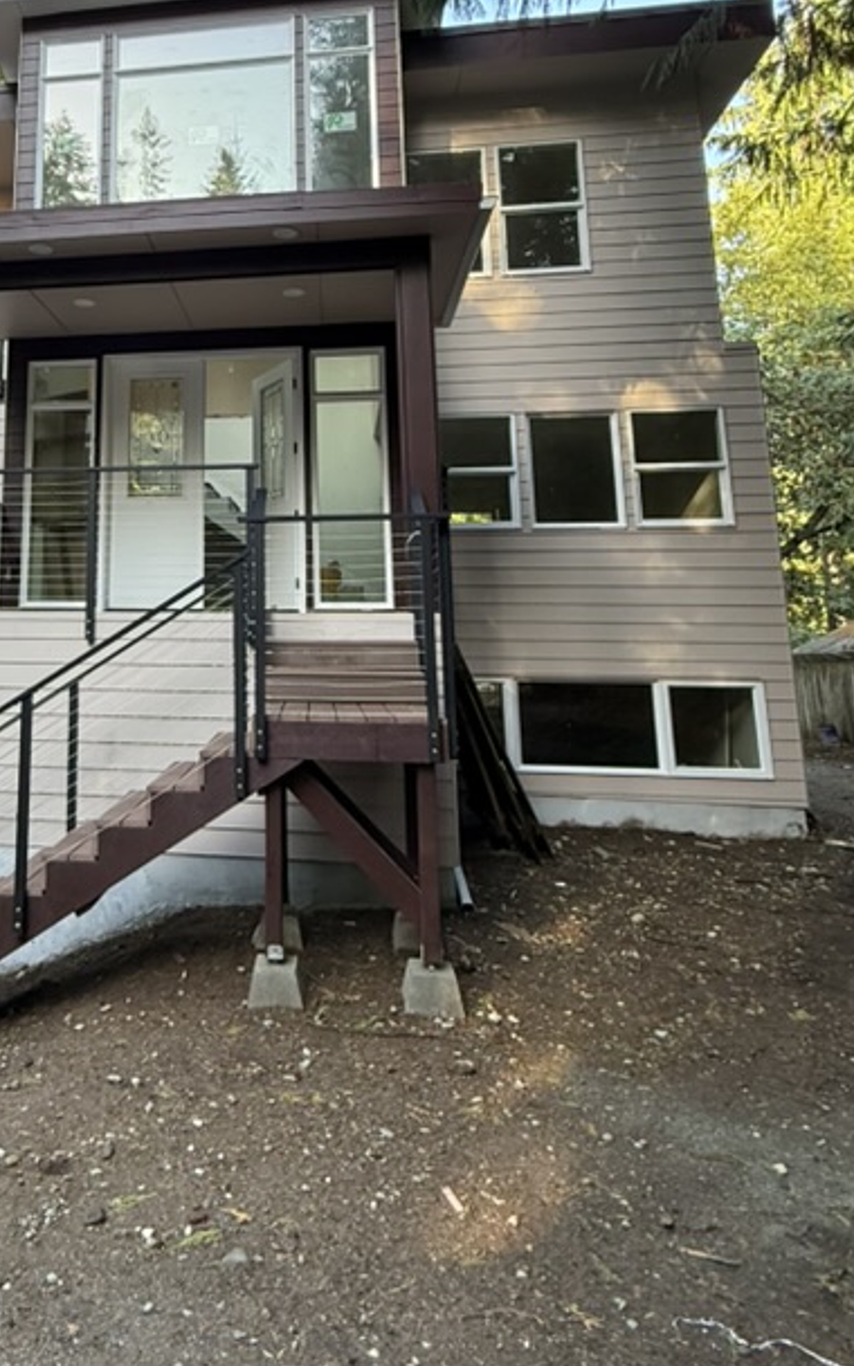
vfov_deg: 70.7
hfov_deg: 46.8
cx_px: 175
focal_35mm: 25
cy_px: 470
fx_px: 931
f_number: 2.2
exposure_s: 1/99
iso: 200
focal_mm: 2.22
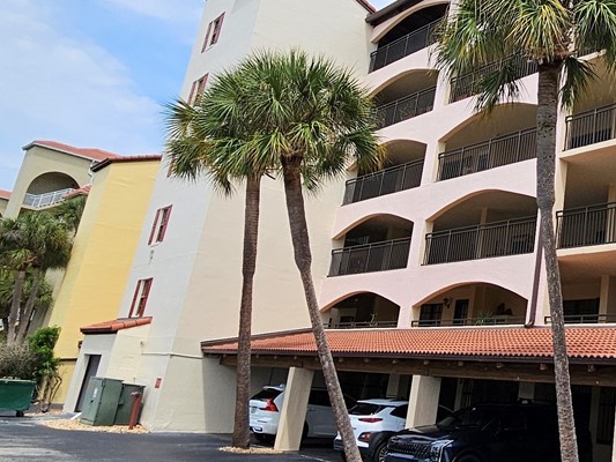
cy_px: 155
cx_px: 601
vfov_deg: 36.5
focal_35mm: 39
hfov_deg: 42.1
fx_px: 694
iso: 50
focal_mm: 2.2
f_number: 2.2
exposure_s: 1/2851
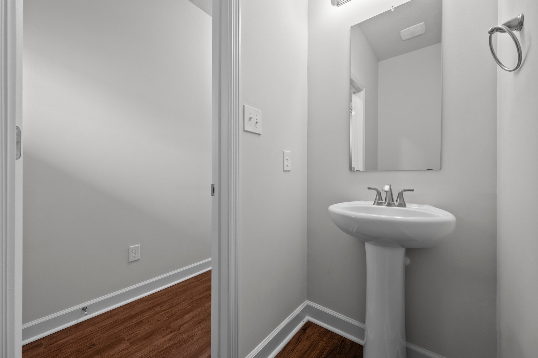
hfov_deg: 104.3
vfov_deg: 81.2
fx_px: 209
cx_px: 269
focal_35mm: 14
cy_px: 179
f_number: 7.1
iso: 640
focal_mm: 14
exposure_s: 1/5
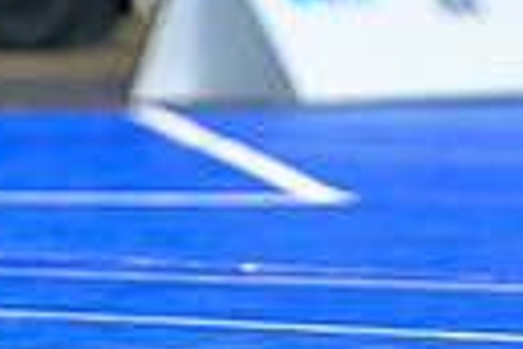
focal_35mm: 717
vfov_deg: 1.9
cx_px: -397
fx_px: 10416
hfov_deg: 2.9
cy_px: -597
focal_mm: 130
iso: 3200
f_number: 2.8
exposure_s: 1/800
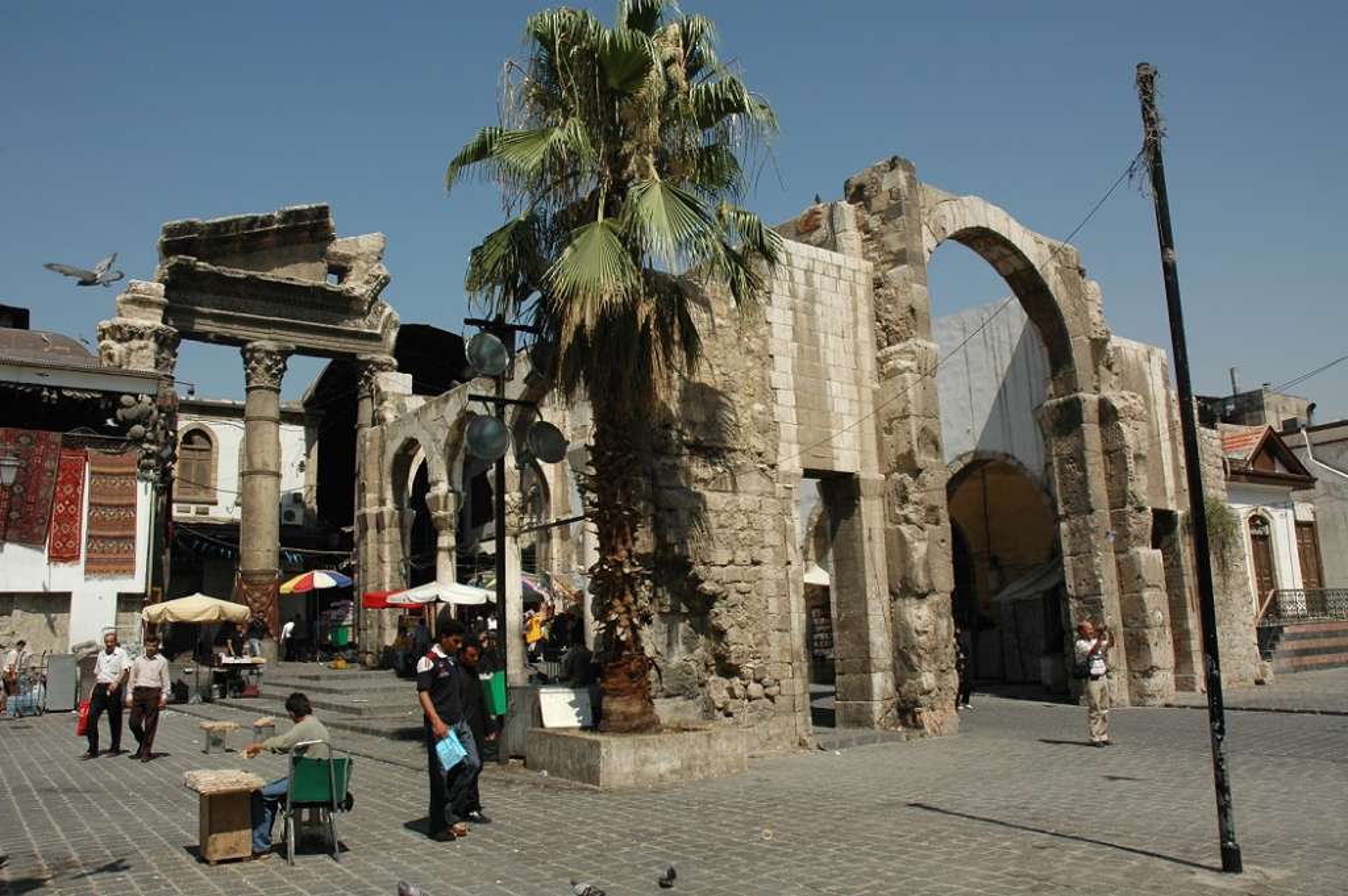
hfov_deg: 67.4
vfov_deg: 47.9
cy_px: 448
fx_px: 1010
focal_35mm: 27
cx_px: 674
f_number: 10
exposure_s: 1/400
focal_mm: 18
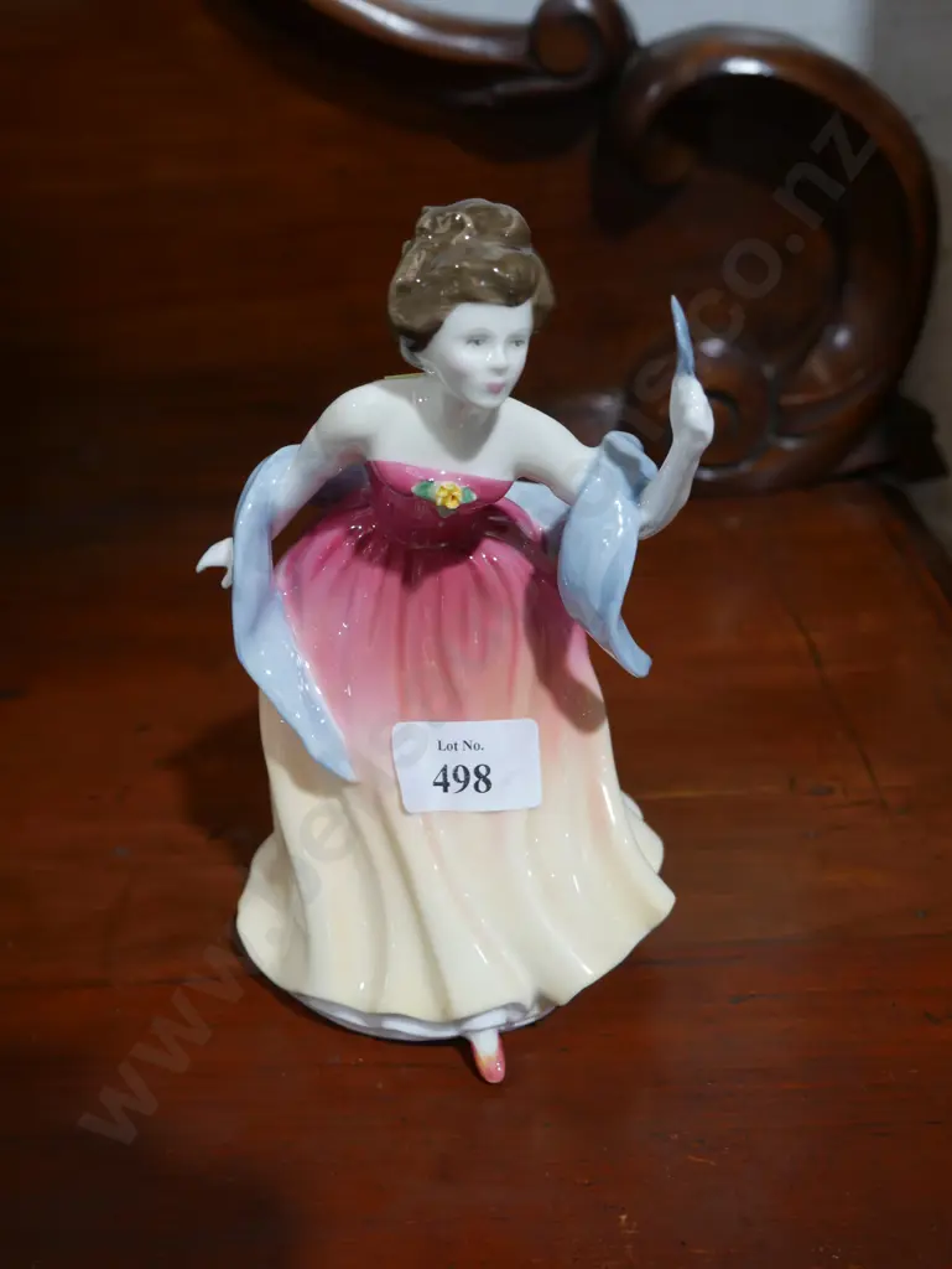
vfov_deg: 51.3
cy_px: 634
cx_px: 476
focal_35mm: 36
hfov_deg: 39.7
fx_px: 1319
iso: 320
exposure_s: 1/60
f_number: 4
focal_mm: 18
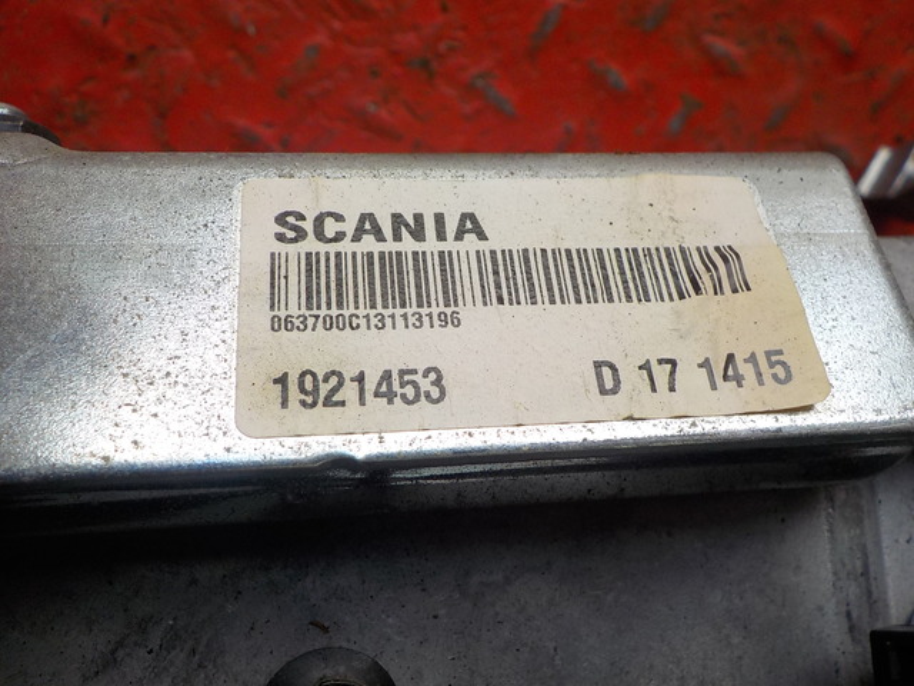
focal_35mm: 30
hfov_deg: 60.0
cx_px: 457
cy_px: 343
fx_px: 792
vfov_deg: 46.8
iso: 125
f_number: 3.3
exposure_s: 1/200
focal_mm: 4.1
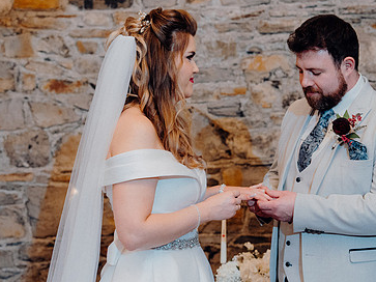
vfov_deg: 17.2
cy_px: 160
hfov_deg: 22.7
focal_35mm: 86
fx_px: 934
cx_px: 239
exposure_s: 1/200
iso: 2500
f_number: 3.5
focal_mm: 56
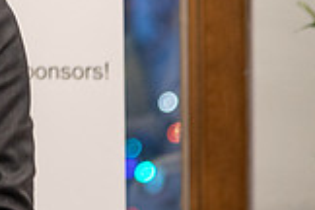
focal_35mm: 488
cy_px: -32
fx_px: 4270
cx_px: -202
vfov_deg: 2.8
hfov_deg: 4.2
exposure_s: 1/125
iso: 1600
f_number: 4
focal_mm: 120
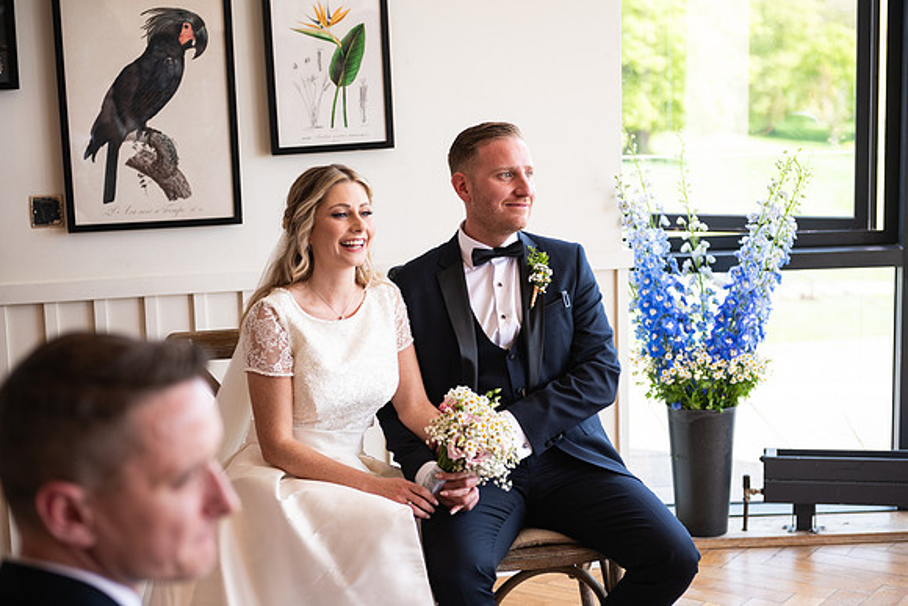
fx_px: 1766
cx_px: 454
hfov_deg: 28.8
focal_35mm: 70
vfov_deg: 19.5
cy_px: 303
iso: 320
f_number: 3.5
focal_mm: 70
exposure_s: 1/160
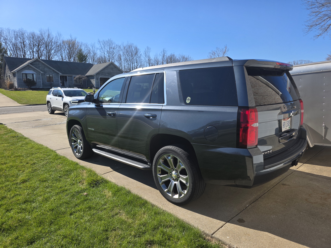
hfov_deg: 73.9
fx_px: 220
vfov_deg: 58.9
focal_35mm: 23
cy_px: 124
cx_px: 166
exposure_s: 1/4145
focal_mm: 6.3
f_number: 1.7
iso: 80
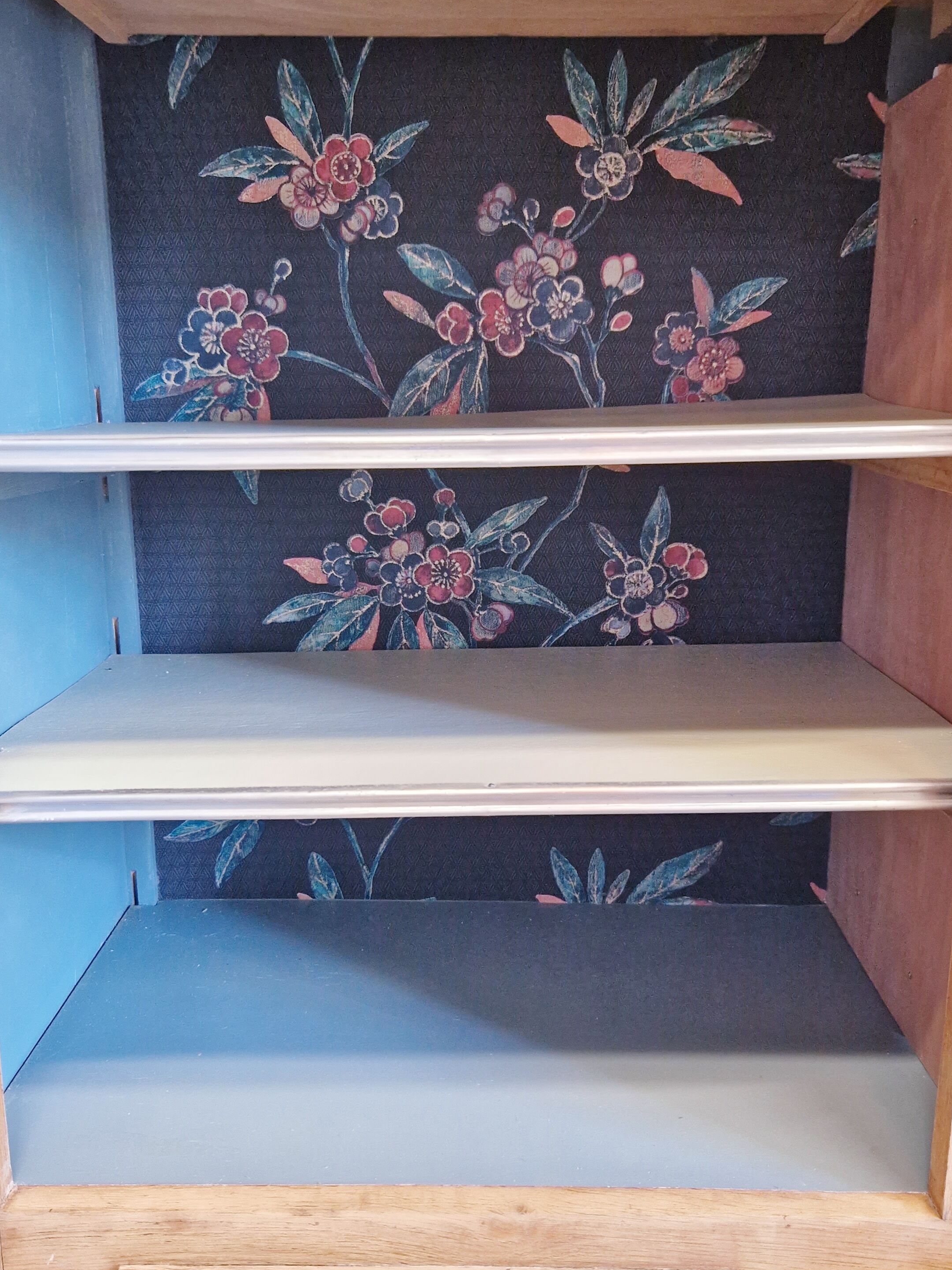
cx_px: 485
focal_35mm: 32
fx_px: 1173
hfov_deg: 44.2
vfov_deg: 56.8
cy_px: 640
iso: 800
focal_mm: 5.4
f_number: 1.8
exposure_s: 1/100
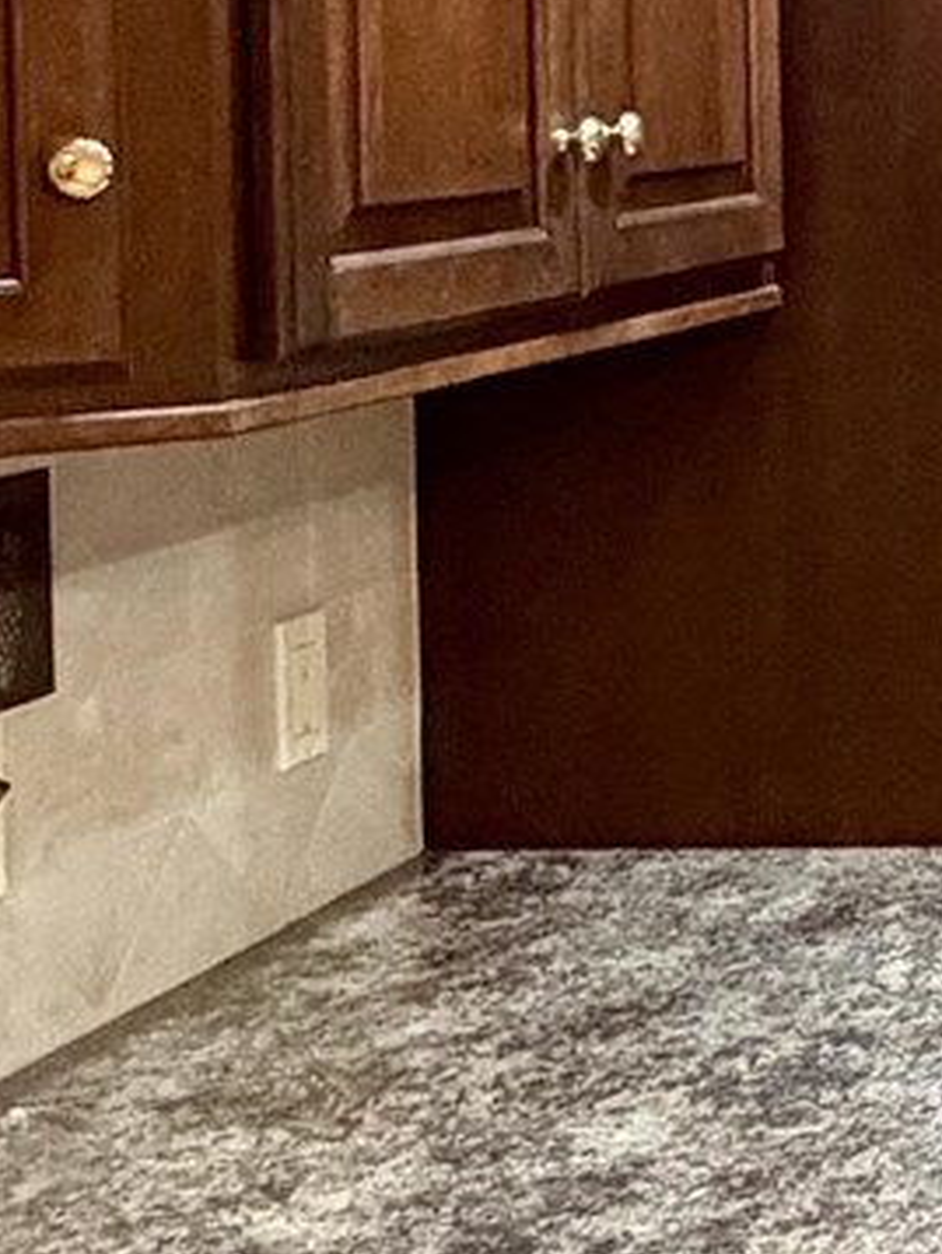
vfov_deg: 21.3
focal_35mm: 90
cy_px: 140
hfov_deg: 13.8
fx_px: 3262
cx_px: 1902
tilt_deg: -1.3
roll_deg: +0.9
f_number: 2.2
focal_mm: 2.22
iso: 800
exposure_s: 1/60
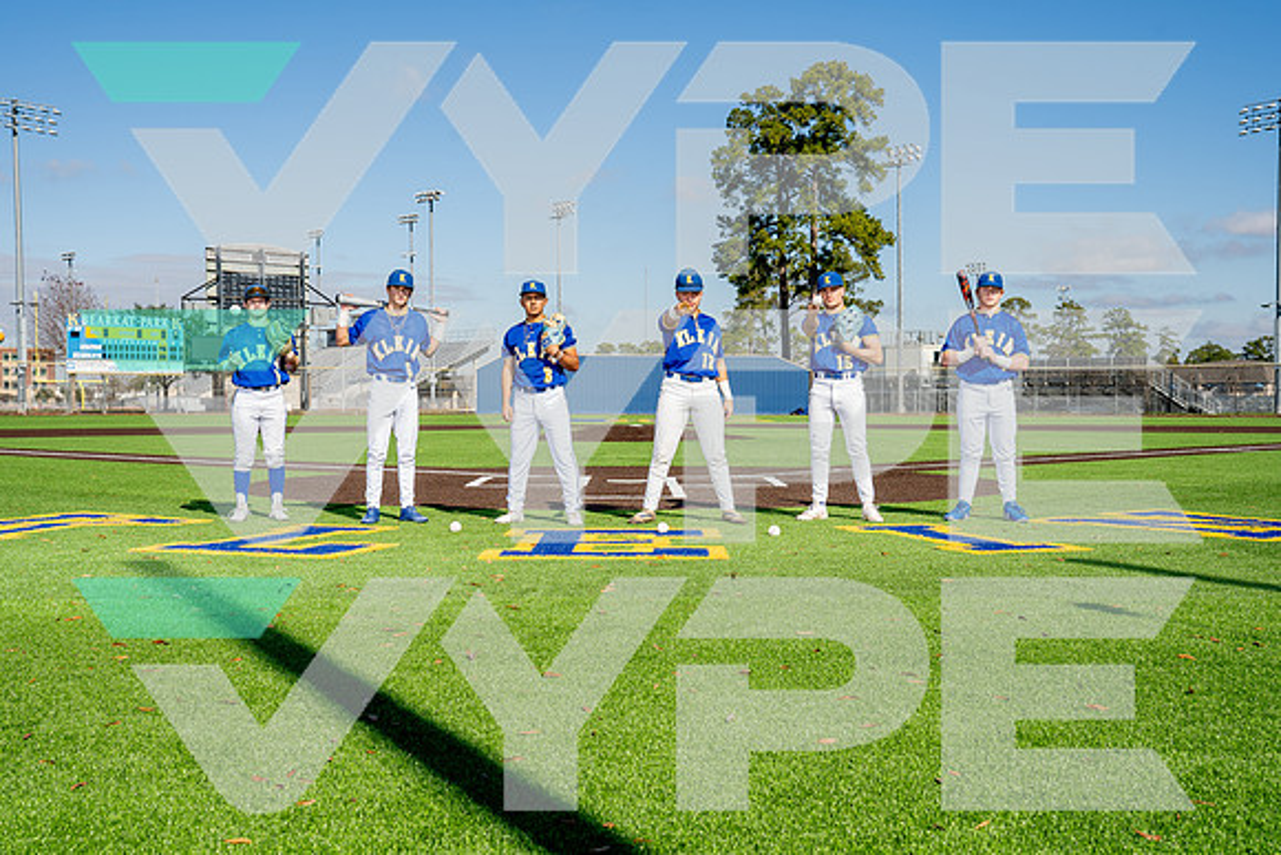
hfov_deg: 46.4
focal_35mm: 42
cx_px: 640
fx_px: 1495
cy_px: 428
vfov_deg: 31.9
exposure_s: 1/250
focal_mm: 42
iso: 100
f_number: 8
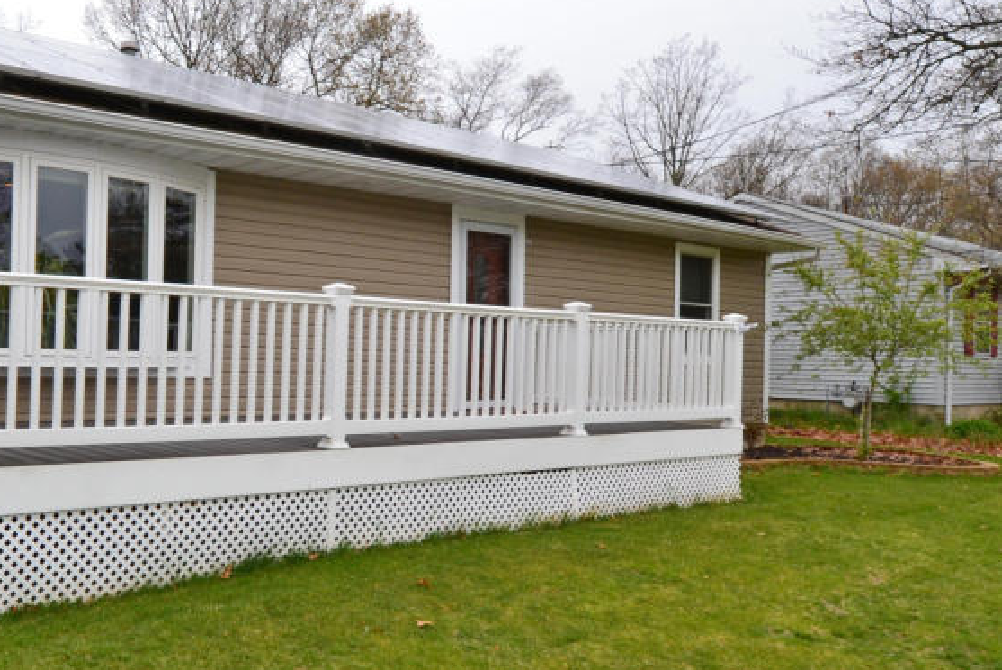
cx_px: 207
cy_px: 348
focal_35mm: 31
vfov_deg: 42.4
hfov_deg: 56.1
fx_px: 863
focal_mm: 10
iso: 400
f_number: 10
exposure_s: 1/200
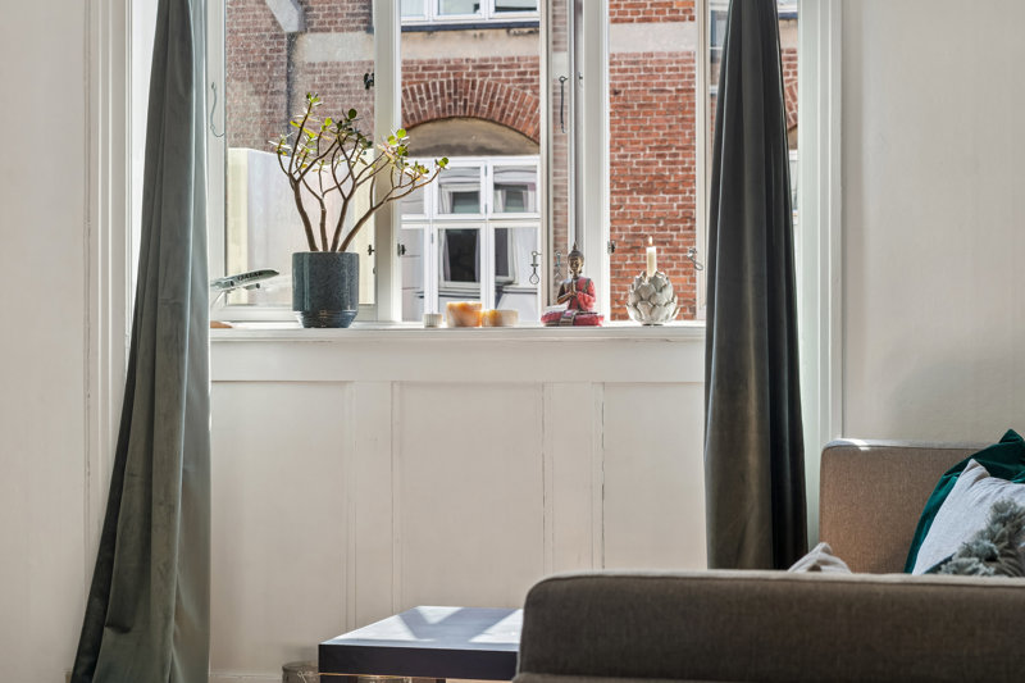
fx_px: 2135
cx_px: 512
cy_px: 342
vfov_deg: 18.2
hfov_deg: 27.0
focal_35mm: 75
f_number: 7.1
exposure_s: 1/50
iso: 200
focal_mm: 50
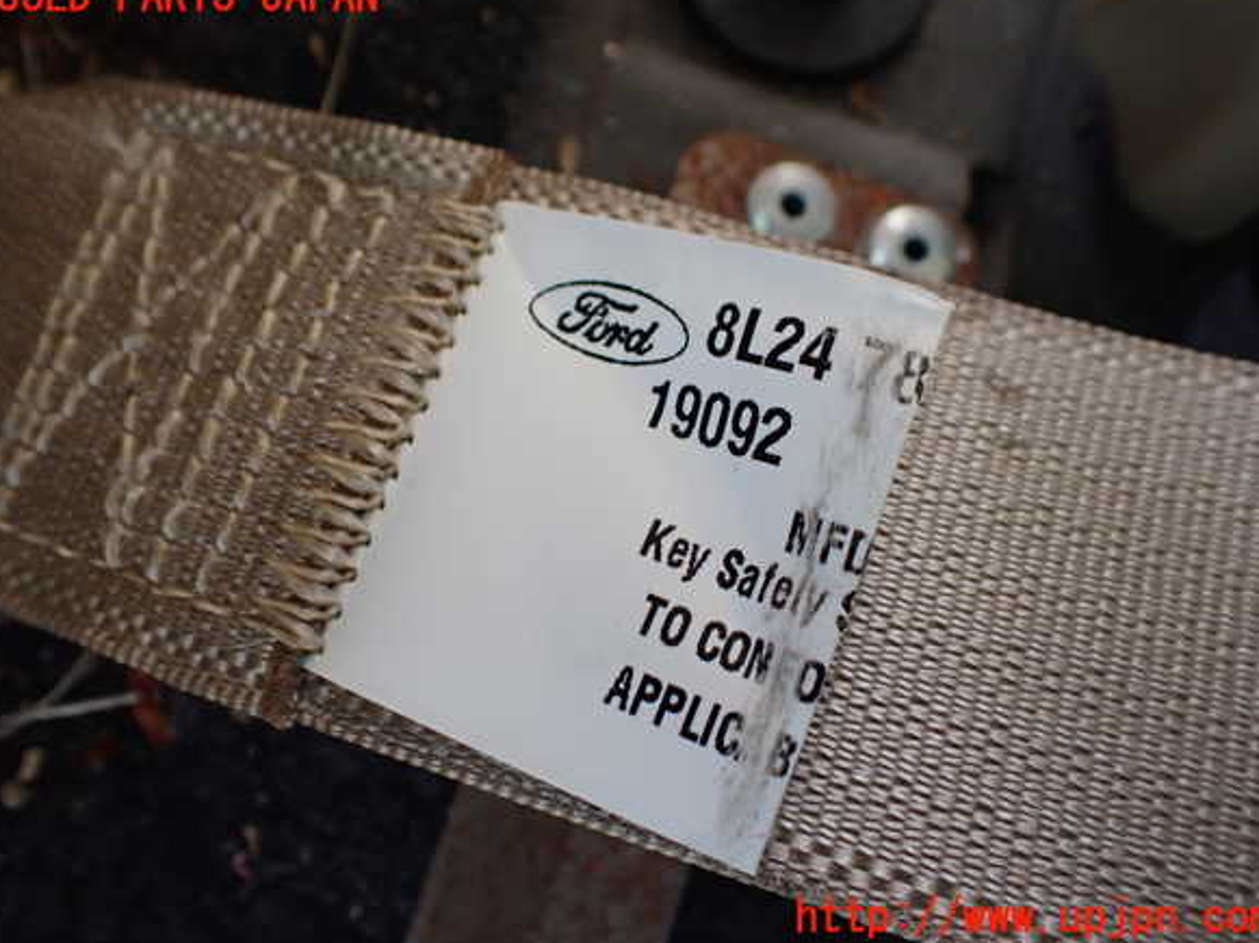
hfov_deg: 58.4
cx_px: 635
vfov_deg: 45.4
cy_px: 457
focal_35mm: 31
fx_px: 1127
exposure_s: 1/125
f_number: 2.3
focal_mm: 5.4
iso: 500
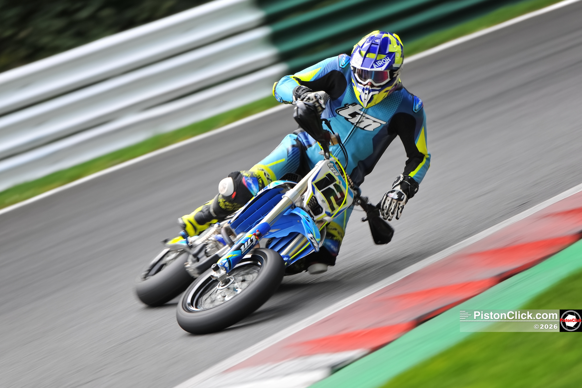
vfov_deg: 6.9
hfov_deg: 10.3
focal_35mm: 200
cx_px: 291
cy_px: 194
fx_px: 3233
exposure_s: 1/160
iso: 280
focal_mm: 200
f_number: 2.8
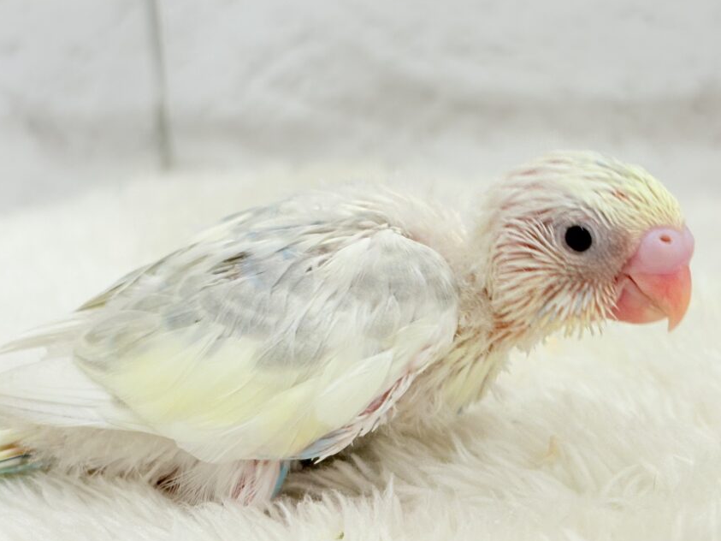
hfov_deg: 26.3
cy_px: 294
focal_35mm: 74
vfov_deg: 19.9
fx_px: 1541
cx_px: 427
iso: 50
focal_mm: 5.96
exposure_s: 1/100
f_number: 1.6
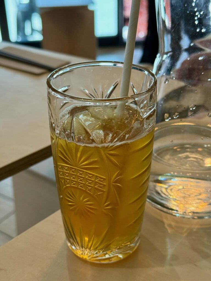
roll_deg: +0.9
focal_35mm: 48
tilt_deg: -29.1
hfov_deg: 30.3
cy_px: 140
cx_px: 106
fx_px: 390
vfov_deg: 39.7
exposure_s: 1/229
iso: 200
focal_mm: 6.76
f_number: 1.78
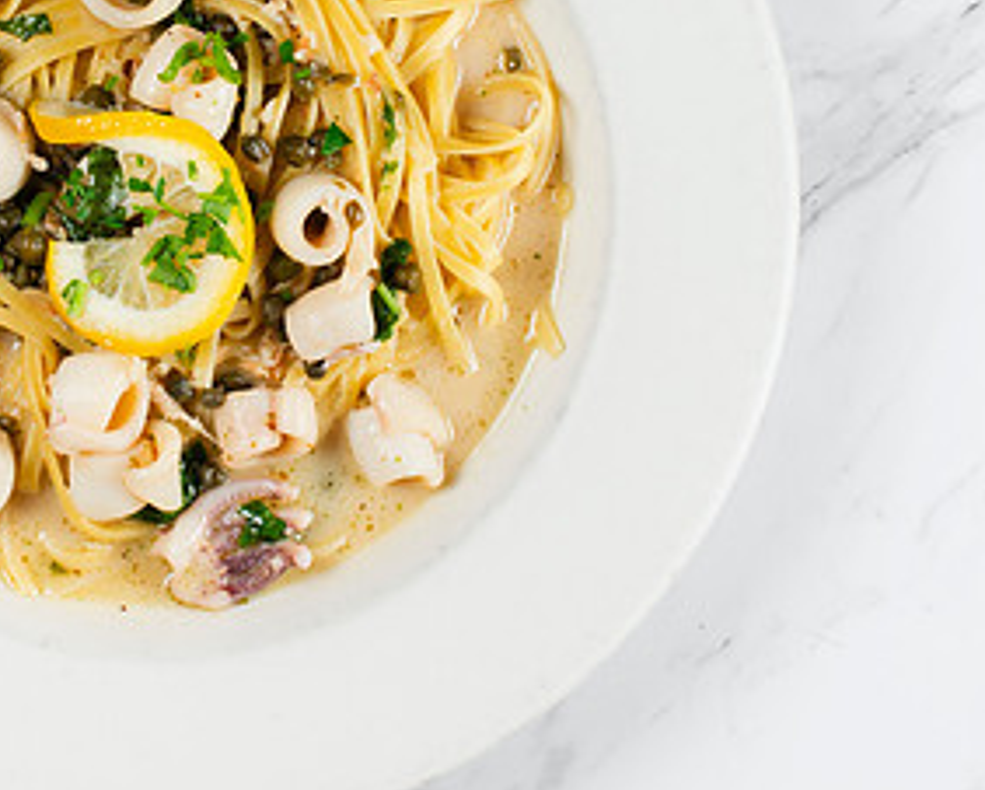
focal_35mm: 122
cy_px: 144
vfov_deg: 12.6
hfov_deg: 15.6
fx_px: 3559
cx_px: 145
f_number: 10
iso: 200
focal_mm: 50
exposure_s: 1/250
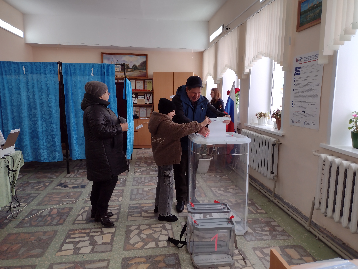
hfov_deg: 65.3
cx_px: 179
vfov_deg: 51.4
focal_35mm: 27
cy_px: 134
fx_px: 279
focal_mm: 4.71
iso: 100
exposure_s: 1/218
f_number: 1.7
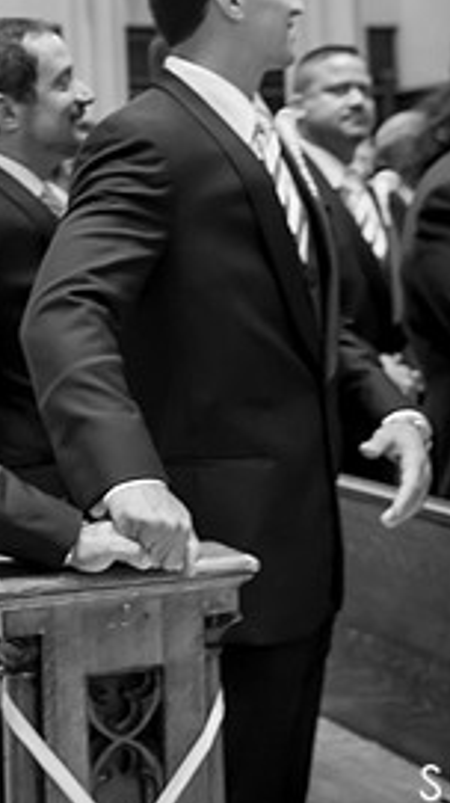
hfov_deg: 15.2
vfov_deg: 27.1
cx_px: -68
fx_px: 1637
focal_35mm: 77
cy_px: 195
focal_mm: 29
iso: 1600
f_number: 2.8
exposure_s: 1/80
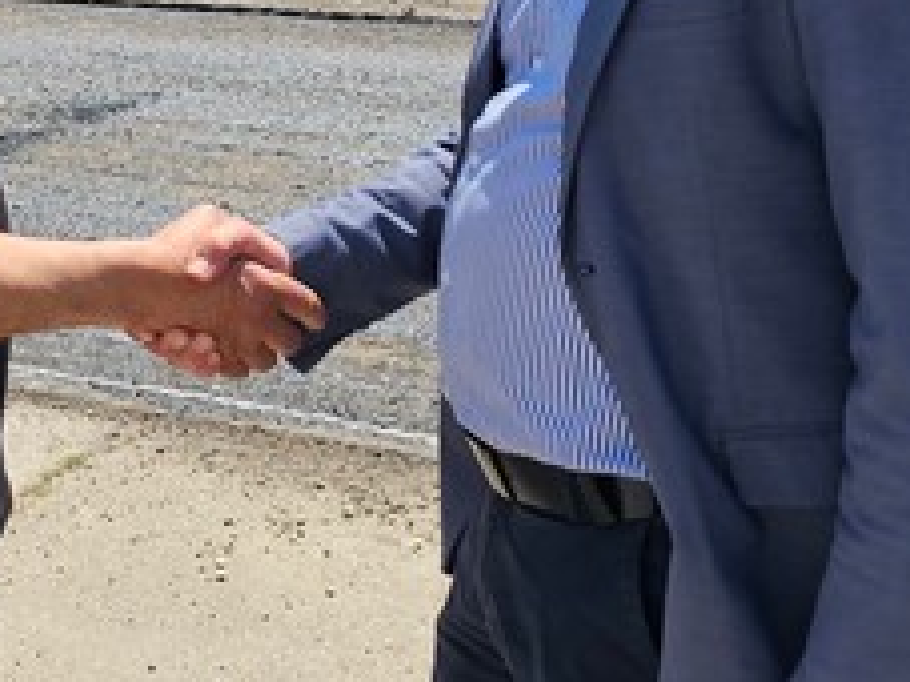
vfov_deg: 17.6
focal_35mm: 81
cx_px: -120
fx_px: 2128
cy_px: -64
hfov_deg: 22.6
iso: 20
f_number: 1.7
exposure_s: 1/1038
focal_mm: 6.3
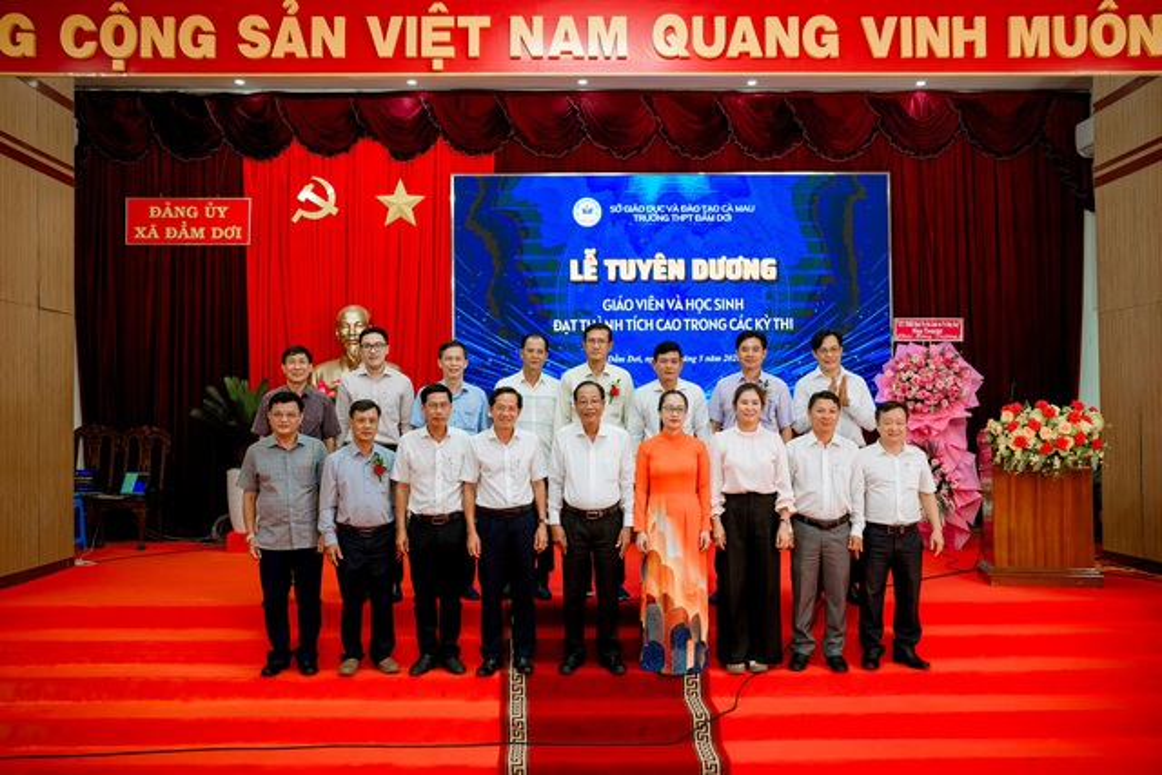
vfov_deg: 41.1
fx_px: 1033
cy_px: 388
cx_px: 581
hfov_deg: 58.7
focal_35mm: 32
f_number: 4
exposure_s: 1/100
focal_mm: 32
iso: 800
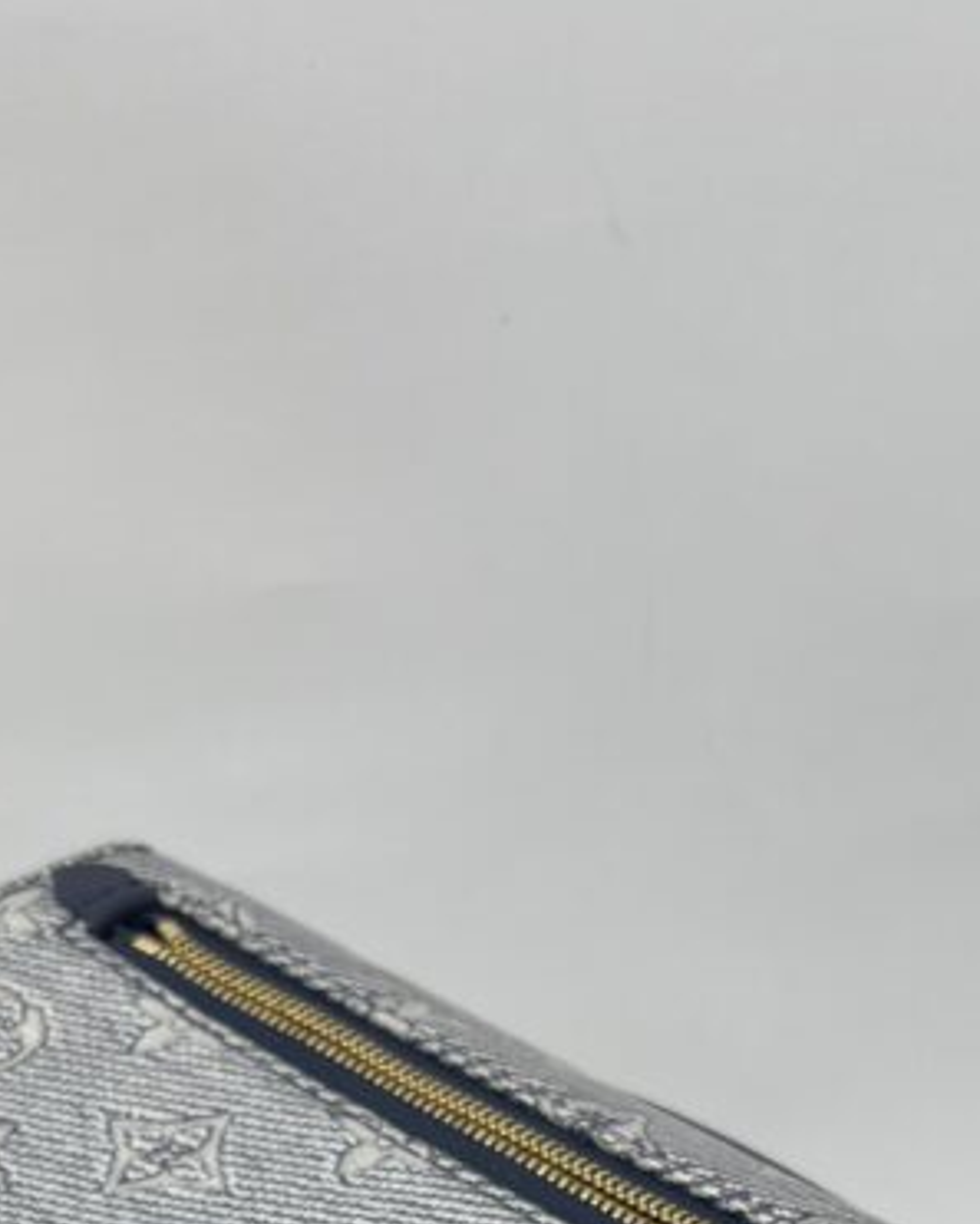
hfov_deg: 21.8
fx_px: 2537
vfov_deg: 23.5
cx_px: 594
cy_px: 1653
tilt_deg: -45.1
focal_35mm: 70
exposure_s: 1/197
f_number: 1.5
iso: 40
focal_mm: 5.7
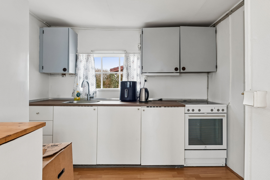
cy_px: 90
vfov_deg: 67.4
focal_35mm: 18
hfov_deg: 90.0
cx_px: 135
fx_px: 135
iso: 200
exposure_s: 1/20
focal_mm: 12
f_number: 10
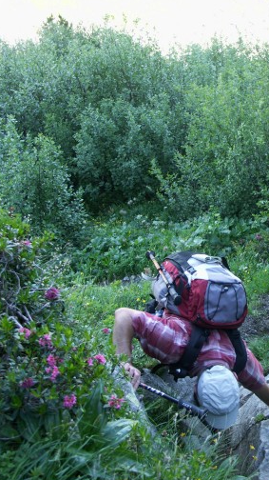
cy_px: 228
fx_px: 609
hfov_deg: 24.6
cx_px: 207
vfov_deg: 42.9
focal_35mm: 48
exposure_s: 1/50
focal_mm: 9.47
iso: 64
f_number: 2.8
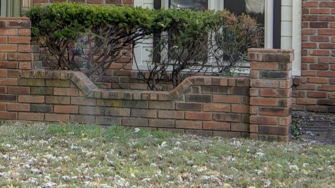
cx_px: 52
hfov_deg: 17.5
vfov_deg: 9.9
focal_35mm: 121
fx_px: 1075
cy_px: -28
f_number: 6.7
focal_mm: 21
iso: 100
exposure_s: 1/20
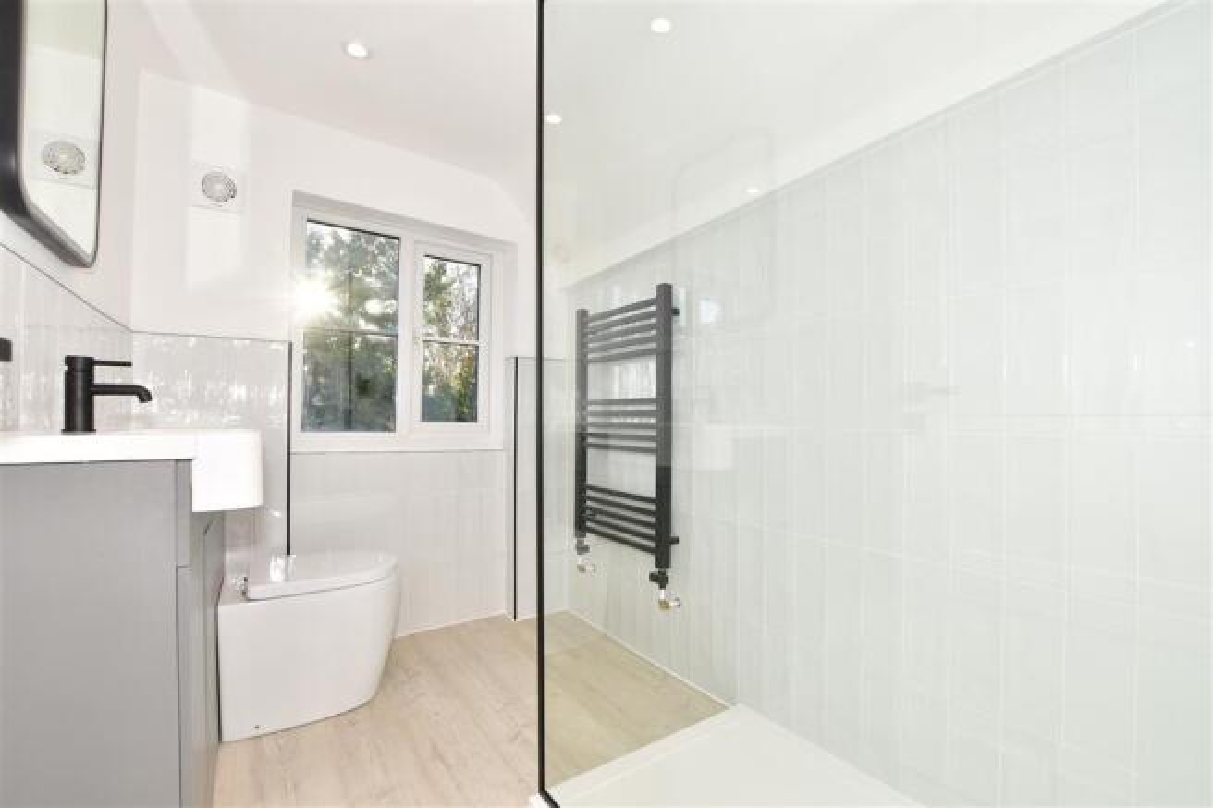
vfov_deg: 77.3
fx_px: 505
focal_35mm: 15
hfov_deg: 100.4
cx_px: 606
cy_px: 404
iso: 200
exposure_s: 1/60
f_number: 8
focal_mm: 10
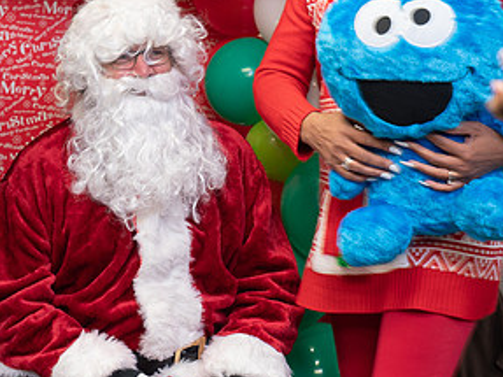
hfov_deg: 18.0
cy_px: 82
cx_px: 144
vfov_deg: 13.5
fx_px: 1583
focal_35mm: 109
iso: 640
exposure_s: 1/30
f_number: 4.5
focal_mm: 56
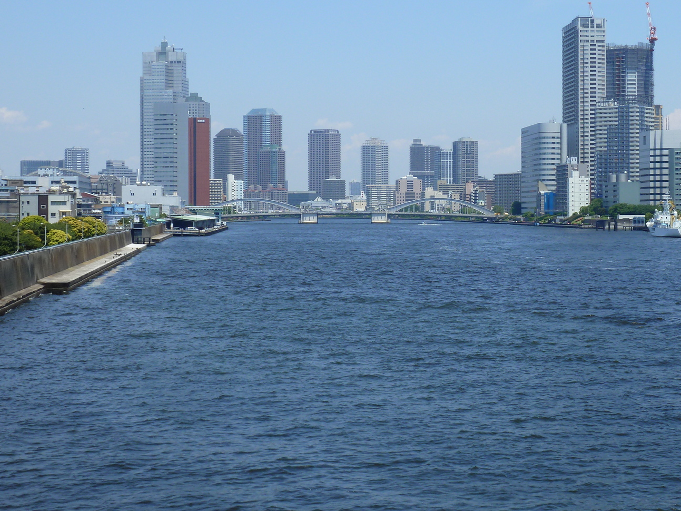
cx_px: 412
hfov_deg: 26.6
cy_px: 209
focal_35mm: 73
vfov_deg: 20.1
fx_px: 1436
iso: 80
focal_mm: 9.7
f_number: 5
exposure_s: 1/400
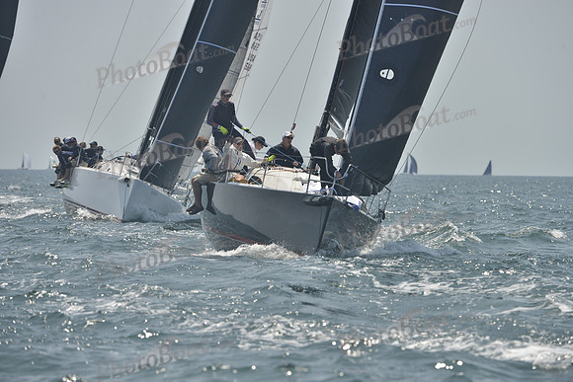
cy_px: 191
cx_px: 286
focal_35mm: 240
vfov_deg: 5.7
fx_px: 3821
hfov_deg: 8.6
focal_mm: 240
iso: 280
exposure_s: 1/1250
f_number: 8
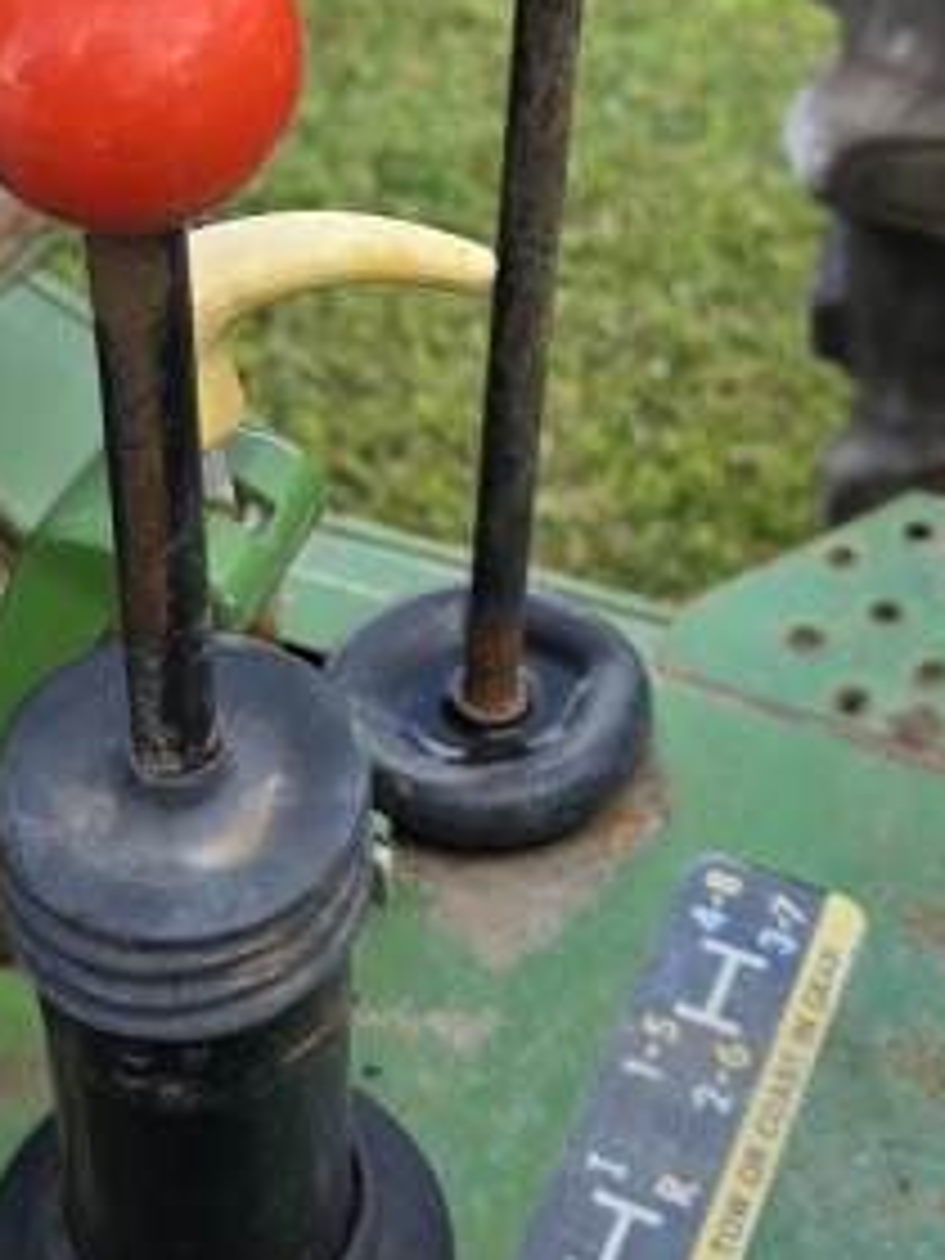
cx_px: 346
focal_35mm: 63
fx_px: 2293
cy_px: 378
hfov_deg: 23.2
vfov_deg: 30.4
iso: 40
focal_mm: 6.3
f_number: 1.7
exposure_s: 1/359
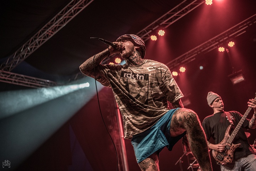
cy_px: 86
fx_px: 342
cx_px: 128
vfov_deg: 28.1
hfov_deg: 41.1
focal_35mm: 48
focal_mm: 48
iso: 1600
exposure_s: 1/100
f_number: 2.8
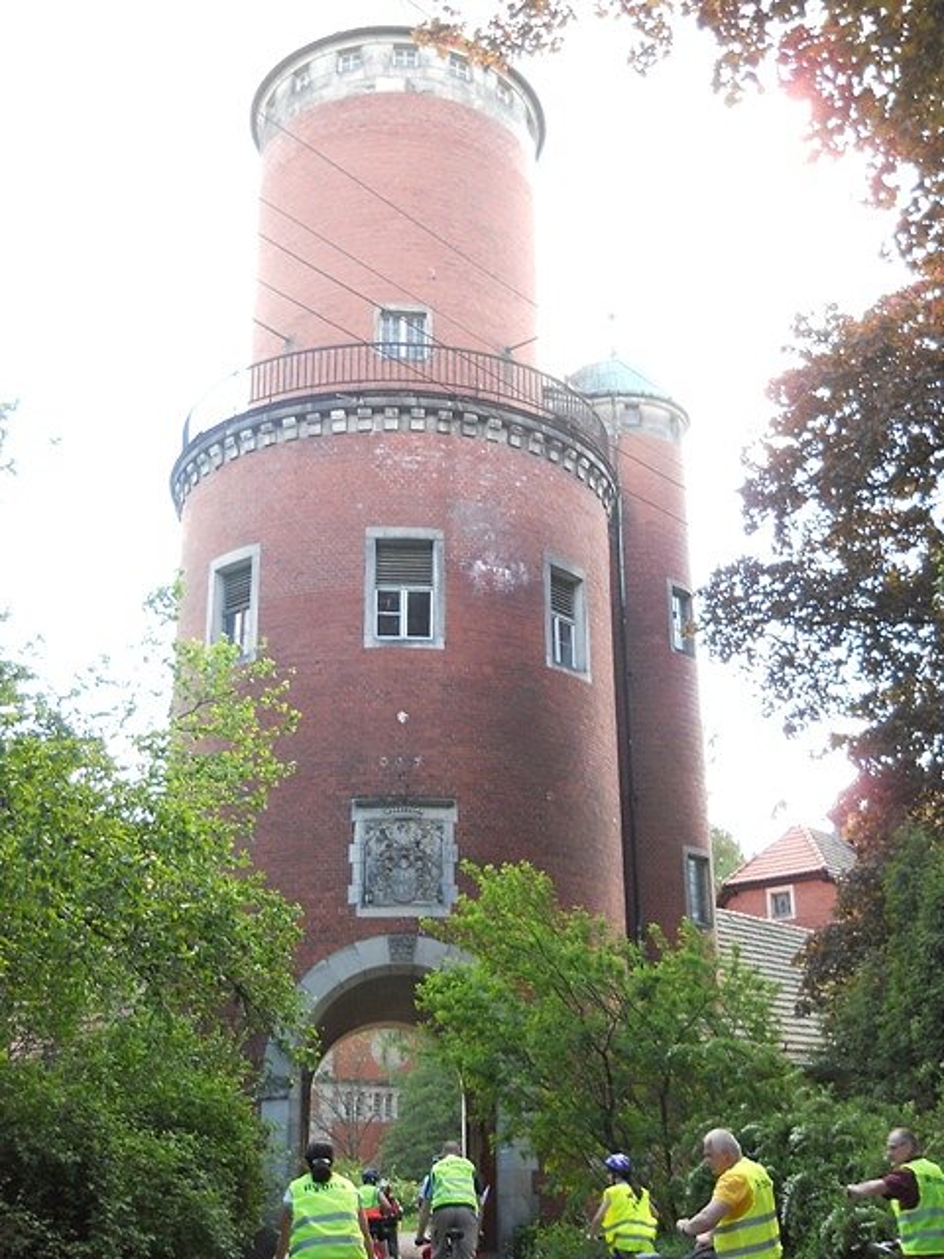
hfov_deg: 35.1
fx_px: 1491
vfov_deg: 45.8
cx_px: 472
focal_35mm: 41
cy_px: 630
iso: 80
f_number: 3.1
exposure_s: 1/50
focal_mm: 6.72
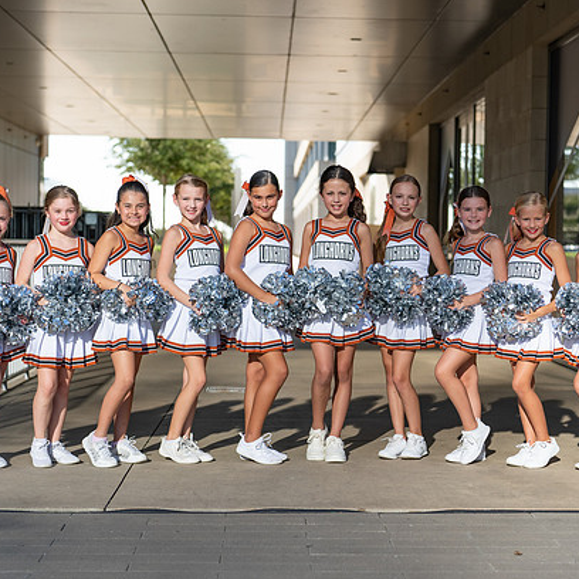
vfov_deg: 22.5
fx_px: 1457
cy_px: 309
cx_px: 332
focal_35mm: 77
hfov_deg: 22.5
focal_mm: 50
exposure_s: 1/1600
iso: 100
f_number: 2.2
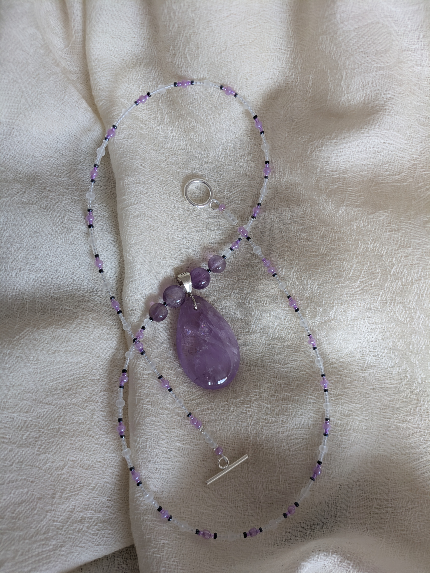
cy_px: 286
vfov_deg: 69.4
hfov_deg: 54.9
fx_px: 414
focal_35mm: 25
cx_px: 215
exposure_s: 1/33.3
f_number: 1.89
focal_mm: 5.43
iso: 57
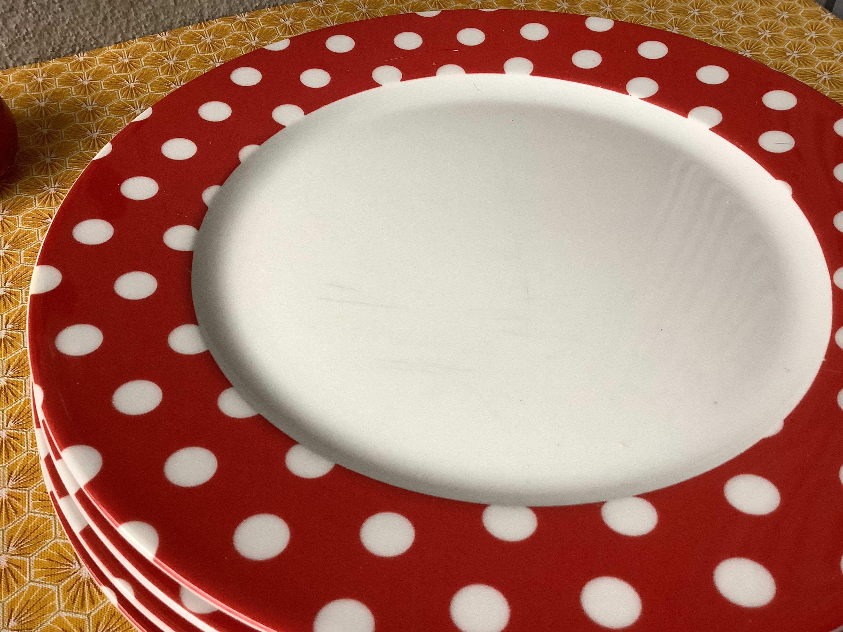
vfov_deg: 45.4
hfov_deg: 58.4
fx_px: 755
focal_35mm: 31
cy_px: 316
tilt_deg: -46.1
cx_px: 422
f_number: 2.4
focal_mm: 3.3
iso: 100
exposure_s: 1/60
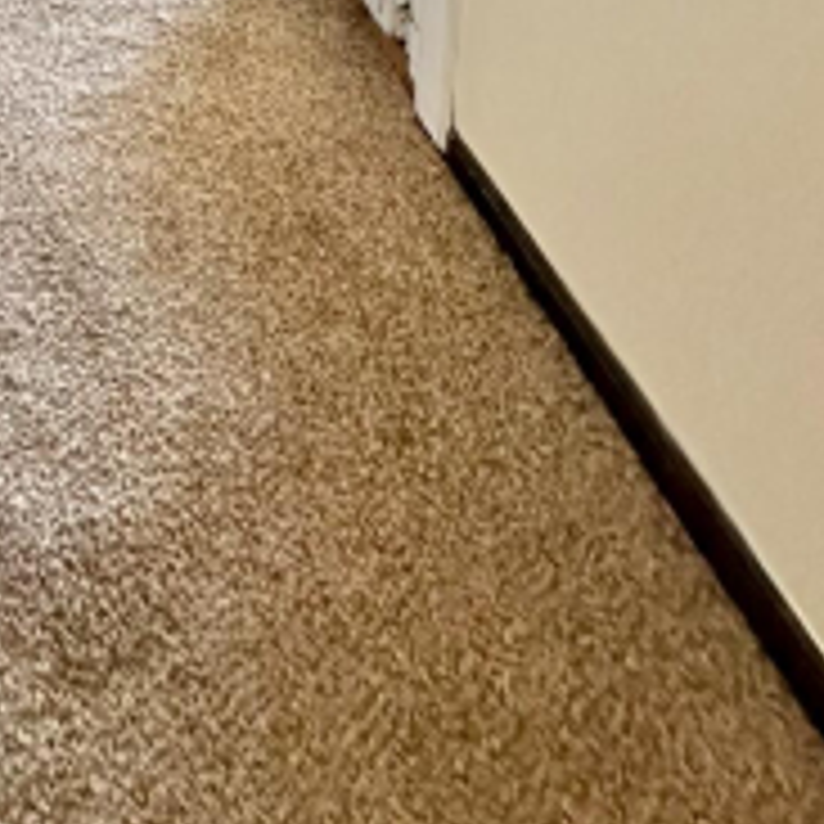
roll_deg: -0.2
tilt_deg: -8.0
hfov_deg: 33.2
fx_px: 1212
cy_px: -615
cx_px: -63
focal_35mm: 45
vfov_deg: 23.0
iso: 1000
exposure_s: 1/60
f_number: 2.2
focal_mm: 2.22
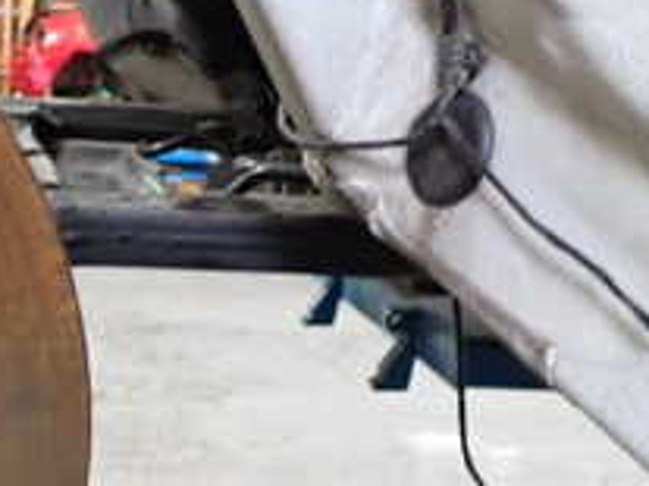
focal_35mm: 87
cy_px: 439
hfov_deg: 21.6
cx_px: -31
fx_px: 1630
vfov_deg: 16.7
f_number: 2.3
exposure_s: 1/30
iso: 400
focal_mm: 5.4
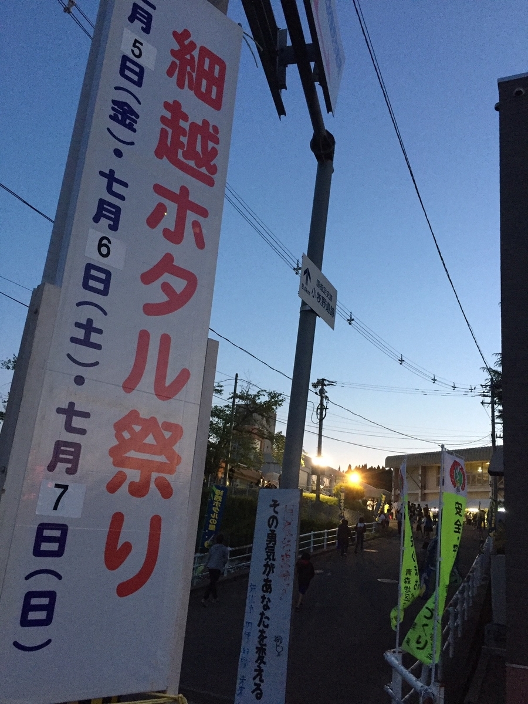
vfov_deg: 61.7
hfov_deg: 48.2
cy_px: 352
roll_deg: -6.9
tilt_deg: +18.7
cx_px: 264
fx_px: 590
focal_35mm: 29
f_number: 2.2
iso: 200
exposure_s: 1/30
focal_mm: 4.15
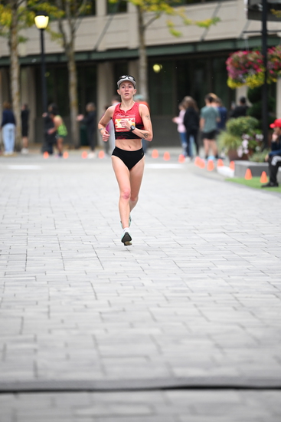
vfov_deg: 10.3
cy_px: 211
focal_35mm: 200
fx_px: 2340
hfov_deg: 6.9
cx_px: 140
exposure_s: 1/1250
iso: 1600
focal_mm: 200
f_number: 2.8
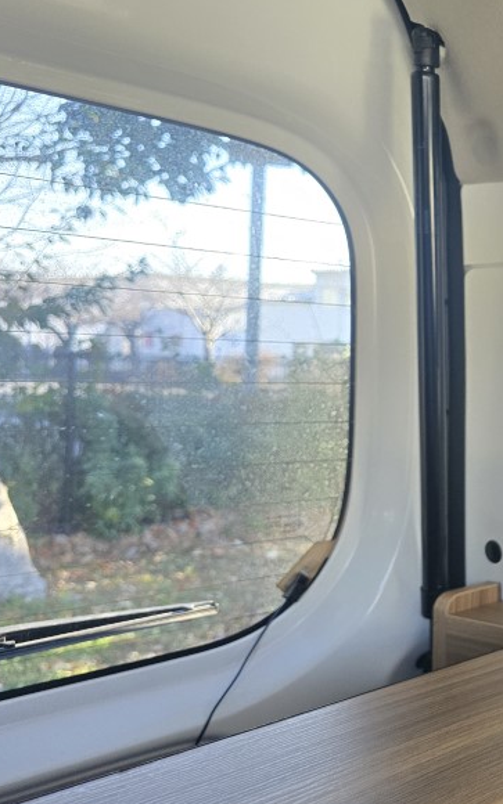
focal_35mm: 43
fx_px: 943
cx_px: 694
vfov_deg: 46.2
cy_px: 404
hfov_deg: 24.9
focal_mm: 6.3
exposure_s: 1/100
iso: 160
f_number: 1.7
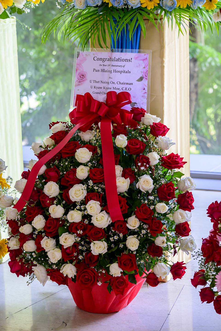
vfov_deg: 24.2
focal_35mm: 84
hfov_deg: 16.3
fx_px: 773
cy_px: 166
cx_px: 110
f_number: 5.6
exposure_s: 1/200
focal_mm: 84
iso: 1400
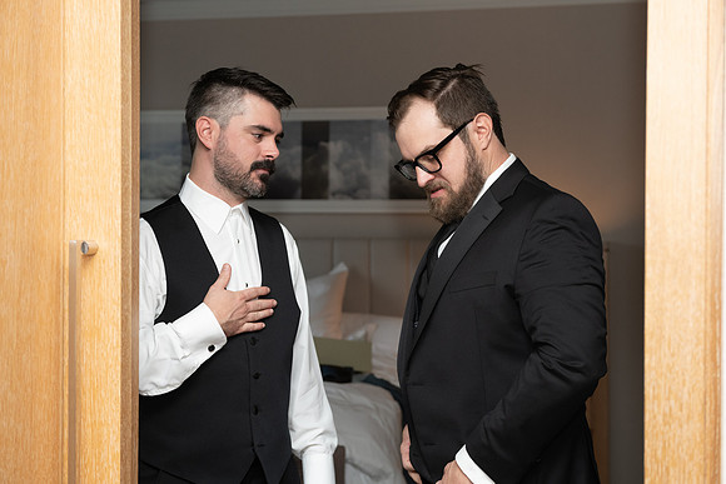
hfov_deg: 34.5
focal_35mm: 58
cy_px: 242
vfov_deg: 23.4
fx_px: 1170
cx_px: 363
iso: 800
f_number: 4
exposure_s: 1/125
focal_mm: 58
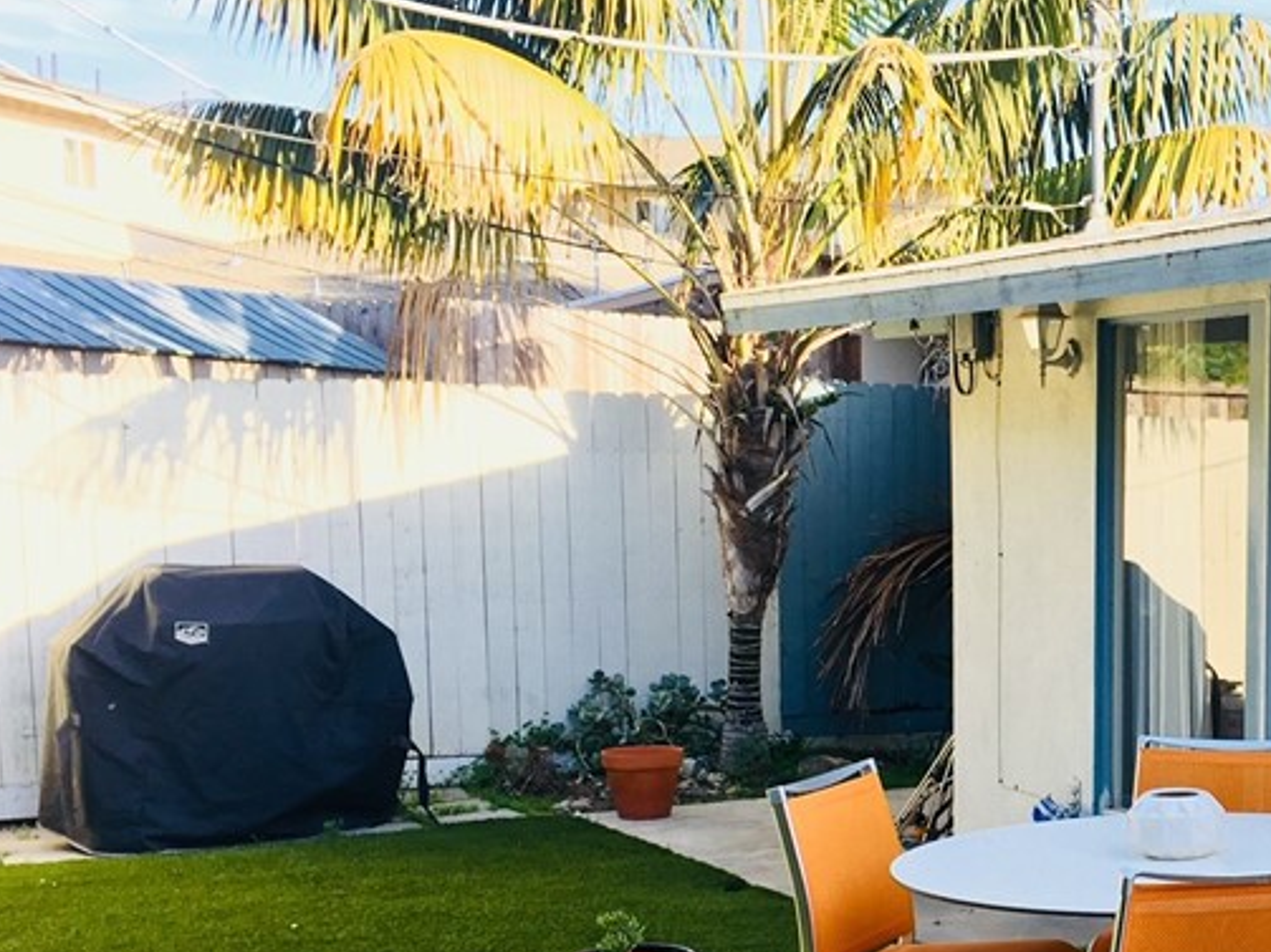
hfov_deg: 30.5
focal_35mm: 59
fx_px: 2166
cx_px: 1252
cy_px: 746
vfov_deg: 24.5
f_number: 2.2
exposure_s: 1/295
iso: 25
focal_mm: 4.15
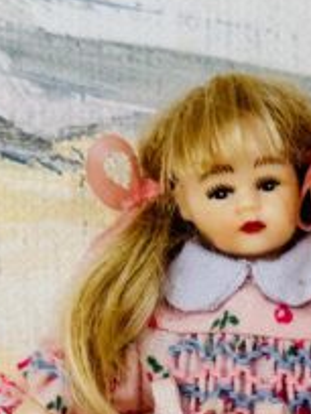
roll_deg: -1.1
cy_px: 375
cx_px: 278
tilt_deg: -16.5
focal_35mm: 94
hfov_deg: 15.5
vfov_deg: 20.4
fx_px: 1126
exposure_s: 1/699
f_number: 1.78
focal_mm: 6.86
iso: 64
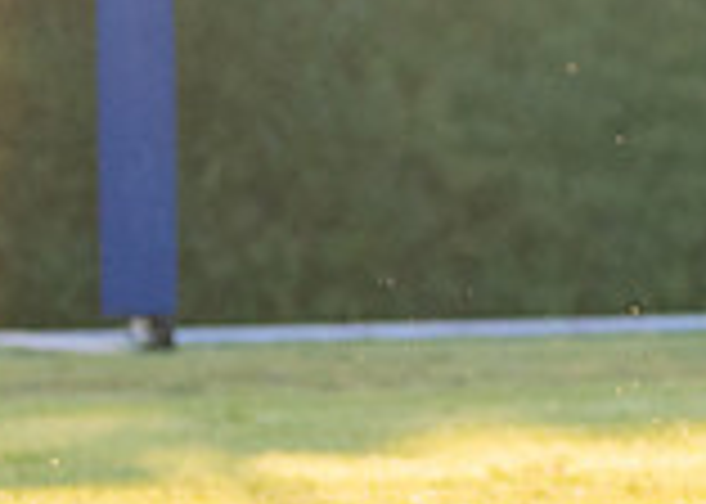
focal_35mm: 494
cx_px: 1503
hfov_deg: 4.0
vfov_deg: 2.9
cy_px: 270
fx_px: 9901
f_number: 2.8
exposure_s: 1/2500
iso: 500
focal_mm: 70
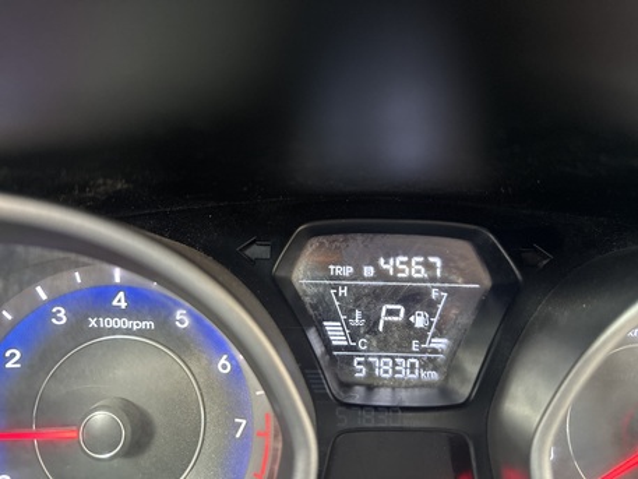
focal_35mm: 24
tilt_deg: -13.6
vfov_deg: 56.8
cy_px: 240
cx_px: 319
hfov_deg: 71.6
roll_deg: -1.2
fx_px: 442
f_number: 1.78
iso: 1000
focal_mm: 6.86
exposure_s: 1/46
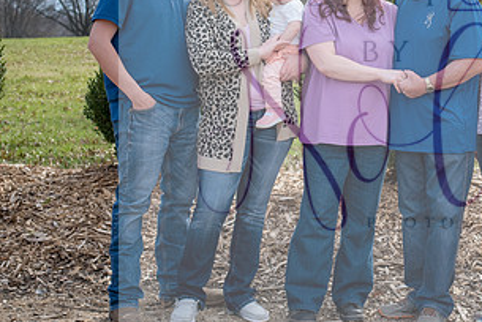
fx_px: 1273
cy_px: 83
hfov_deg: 21.1
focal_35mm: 95
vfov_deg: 14.4
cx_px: 405
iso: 400
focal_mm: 50
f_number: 7.1
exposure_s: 1/500
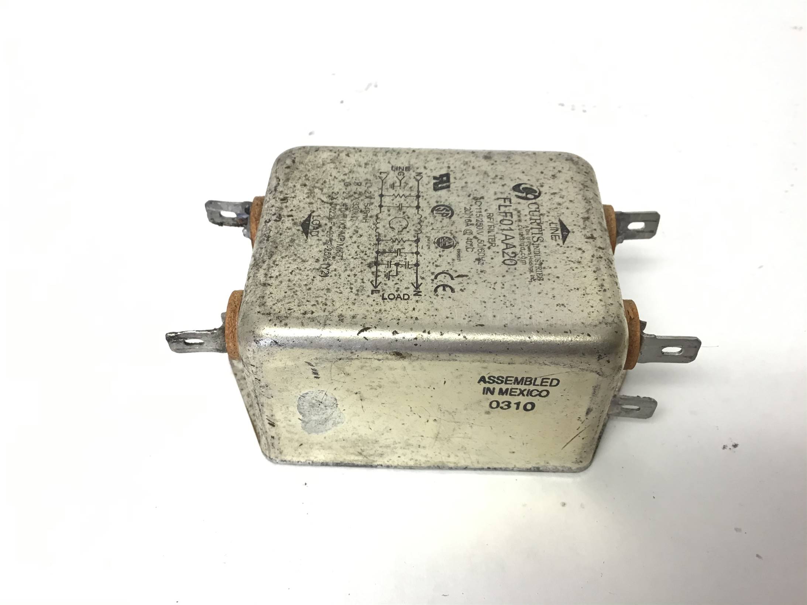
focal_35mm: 31
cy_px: 302
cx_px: 404
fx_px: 723
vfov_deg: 45.5
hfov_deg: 58.3
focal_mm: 3.3
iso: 50
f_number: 2.4
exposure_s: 1/30
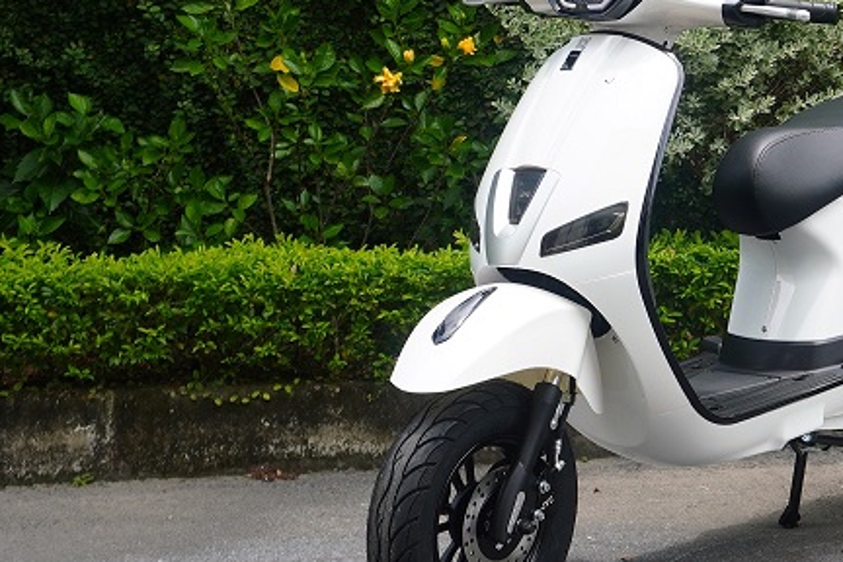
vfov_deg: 17.5
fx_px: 1827
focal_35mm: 78
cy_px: 271
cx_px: 755
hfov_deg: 25.2
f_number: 5.6
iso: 100
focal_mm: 25
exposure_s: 1/200
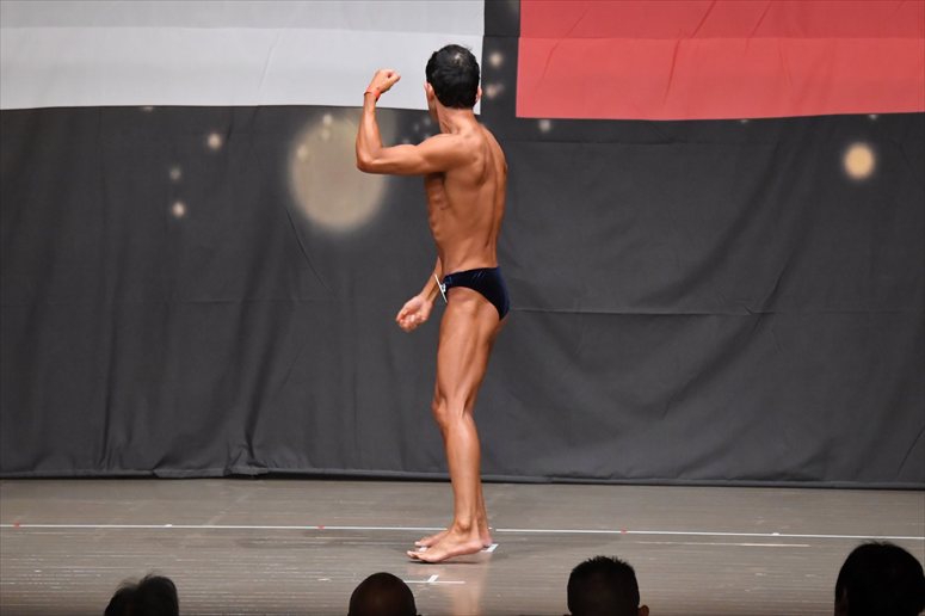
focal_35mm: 217
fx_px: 5573
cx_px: 462
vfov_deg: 6.3
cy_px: 308
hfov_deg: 9.5
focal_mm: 145
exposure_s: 1/400
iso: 6400
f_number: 5.6
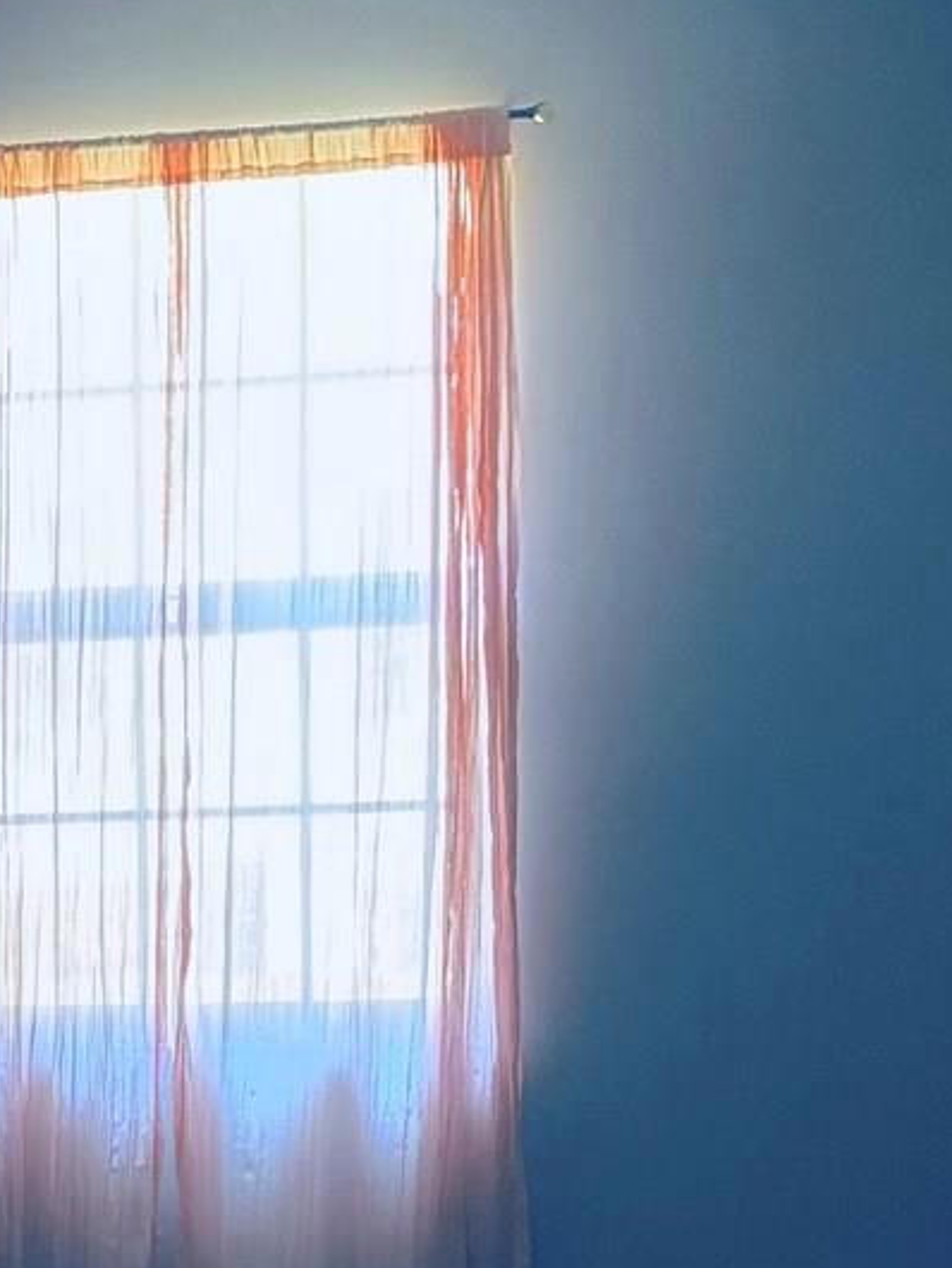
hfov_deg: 12.5
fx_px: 4140
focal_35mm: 113
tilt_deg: -6.3
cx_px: -414
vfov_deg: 17.1
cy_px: 1196
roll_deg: +2.2
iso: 400
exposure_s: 1/60.2
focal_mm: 5.96
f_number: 1.6
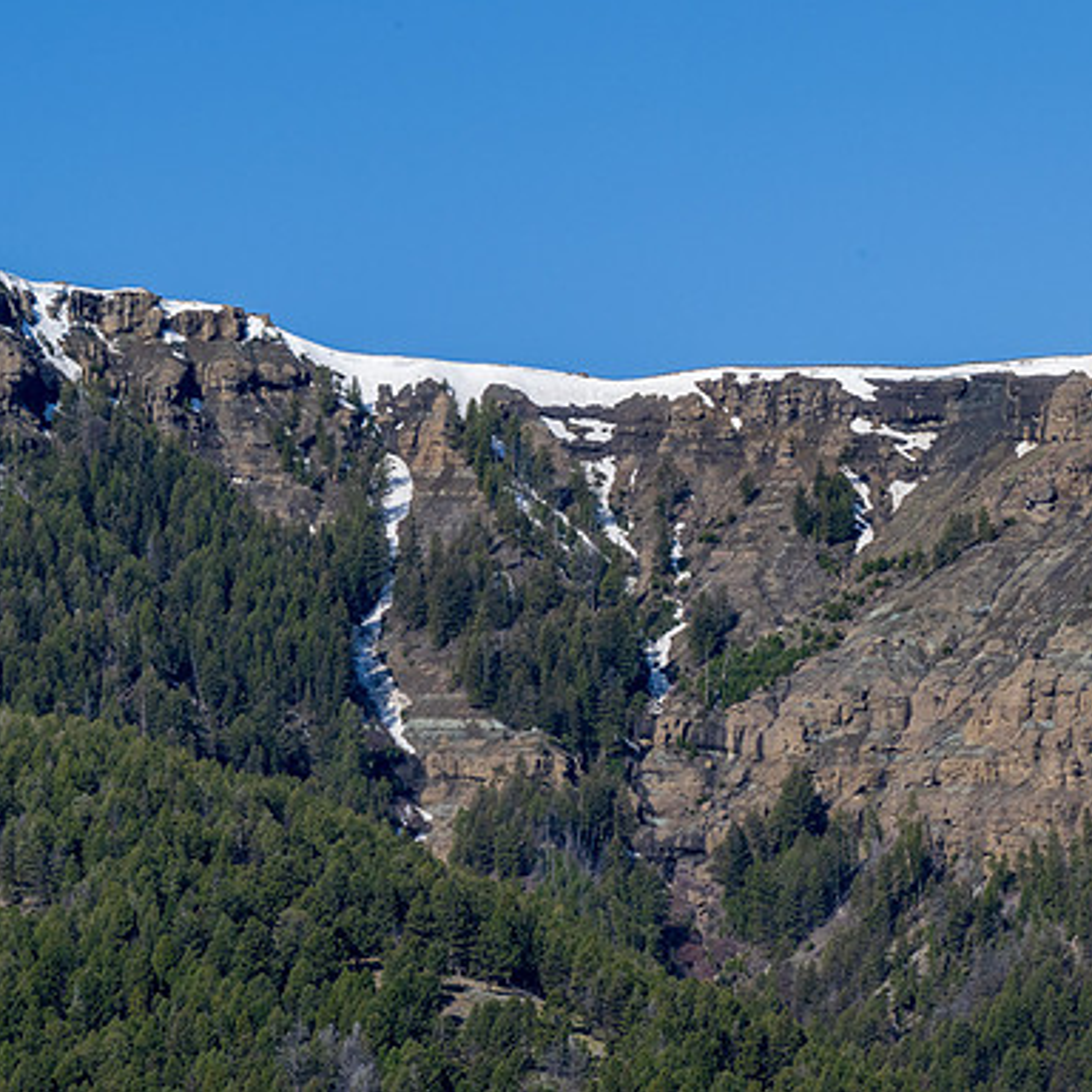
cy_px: 545
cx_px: 685
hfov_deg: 6.8
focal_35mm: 257
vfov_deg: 6.8
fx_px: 9172
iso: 720
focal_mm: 200
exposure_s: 1/800
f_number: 14
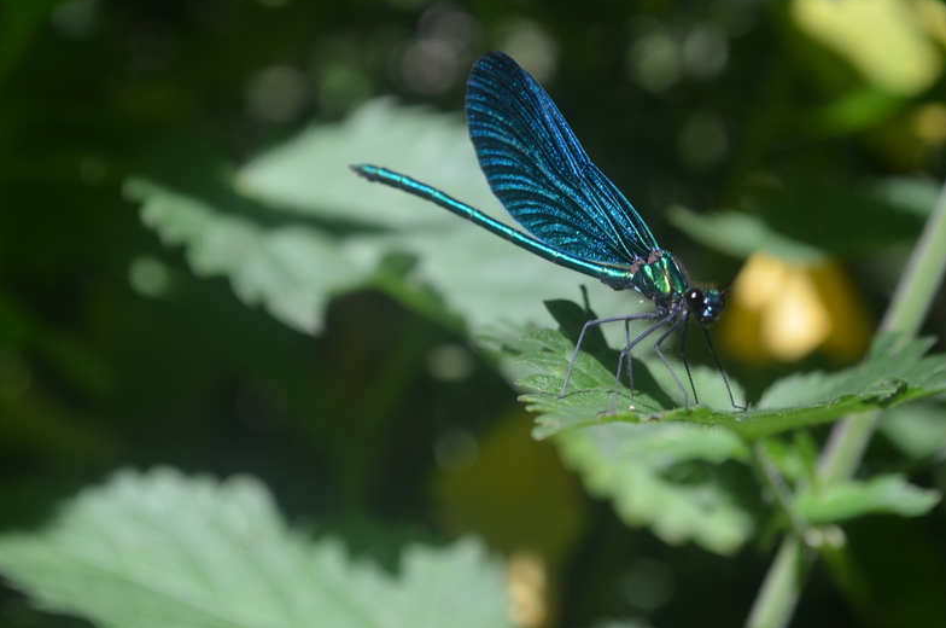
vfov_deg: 13.4
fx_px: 2666
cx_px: 542
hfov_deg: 20.1
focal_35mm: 102
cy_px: 244
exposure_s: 1/100
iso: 100
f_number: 8
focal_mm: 55
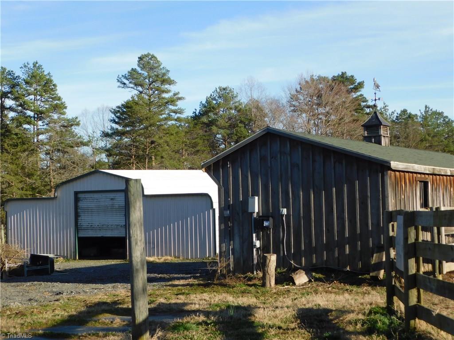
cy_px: 170
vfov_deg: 24.8
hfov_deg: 32.7
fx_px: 774
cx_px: 227
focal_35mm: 59
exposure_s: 1/640
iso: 125
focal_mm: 10.4
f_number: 4
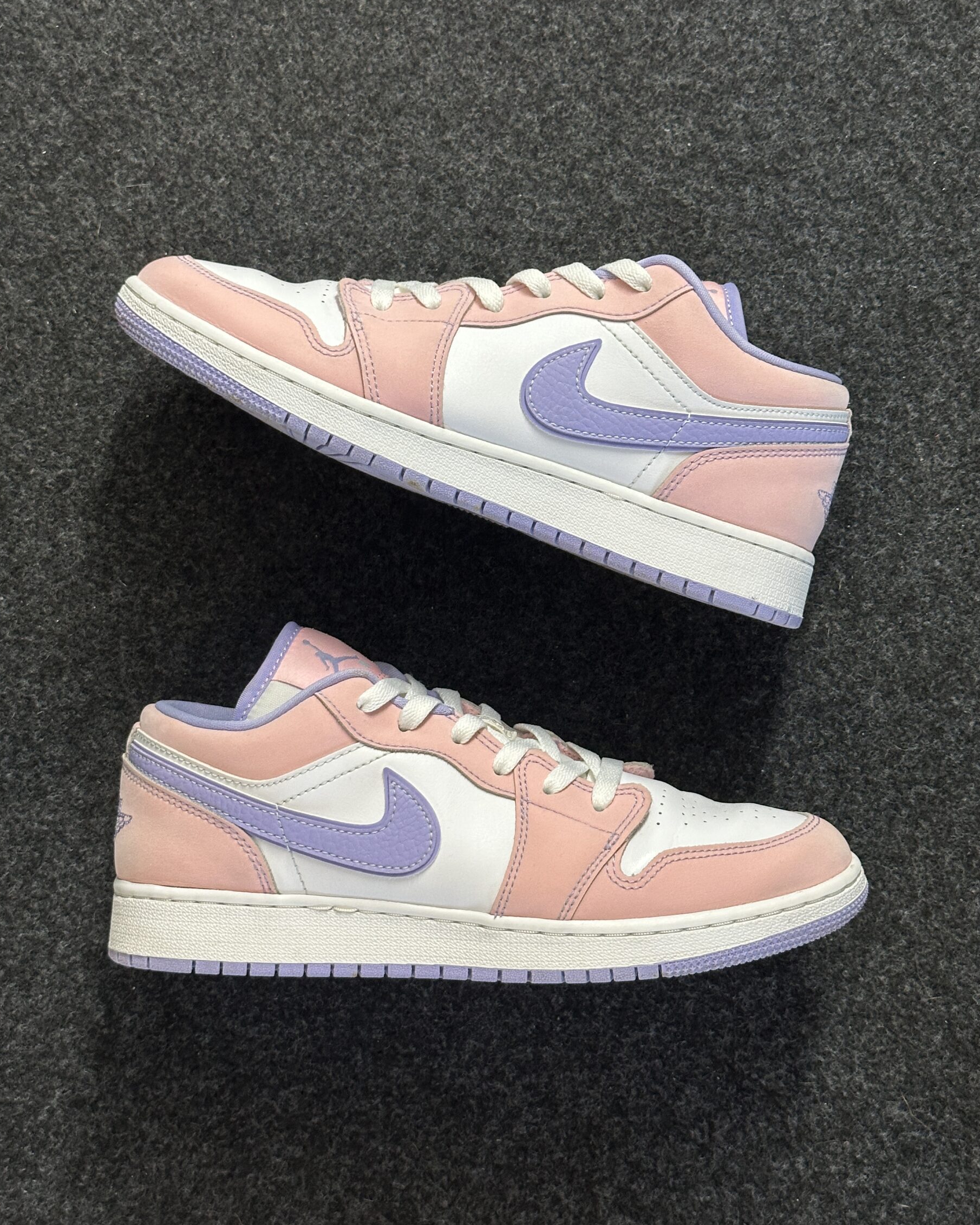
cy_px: 605
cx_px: 494
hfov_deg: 28.6
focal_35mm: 53
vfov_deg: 35.4
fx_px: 1922
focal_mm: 6.86
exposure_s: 1/50
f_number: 1.78
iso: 200
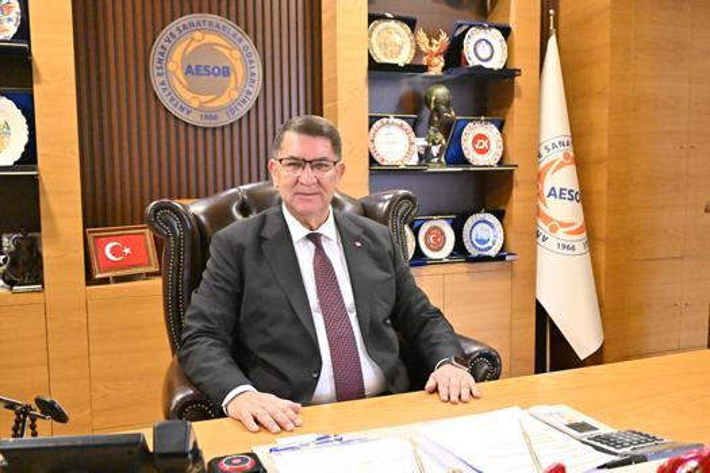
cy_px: 236
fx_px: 680
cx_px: 355
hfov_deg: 55.1
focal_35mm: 34
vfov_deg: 38.4
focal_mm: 34.5
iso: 25600
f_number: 6.3
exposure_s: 1/200
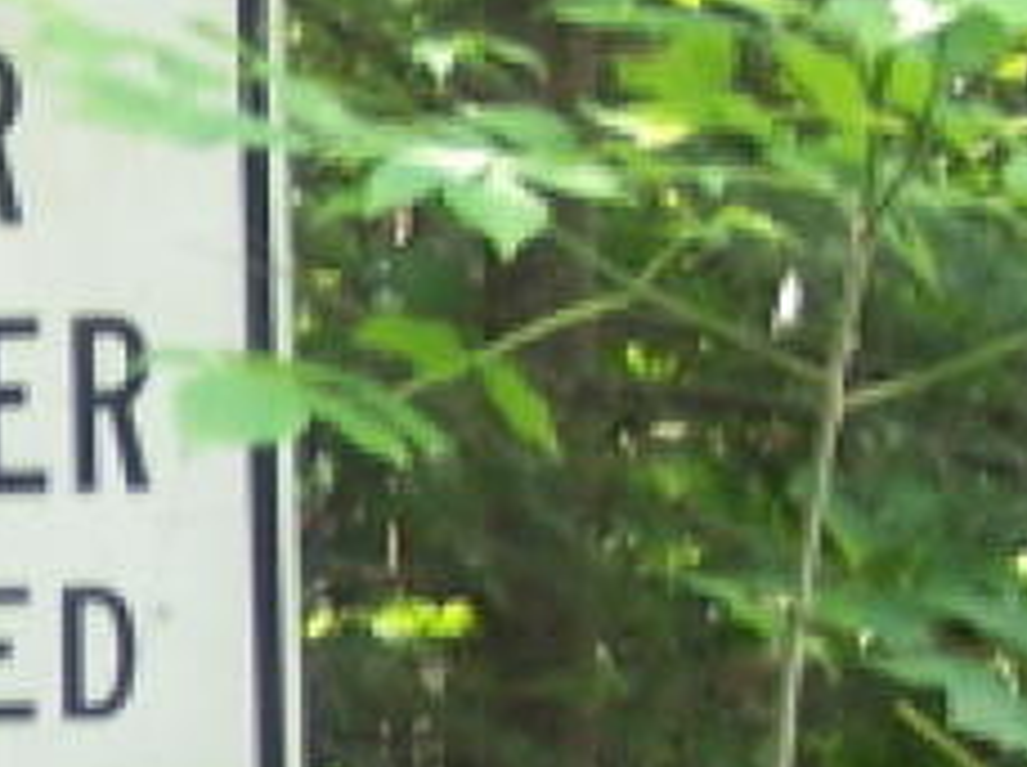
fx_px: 6724
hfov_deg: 8.4
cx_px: -735
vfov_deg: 6.5
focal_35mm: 227
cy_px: 684
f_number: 2.8
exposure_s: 1/80
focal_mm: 6.3
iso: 80
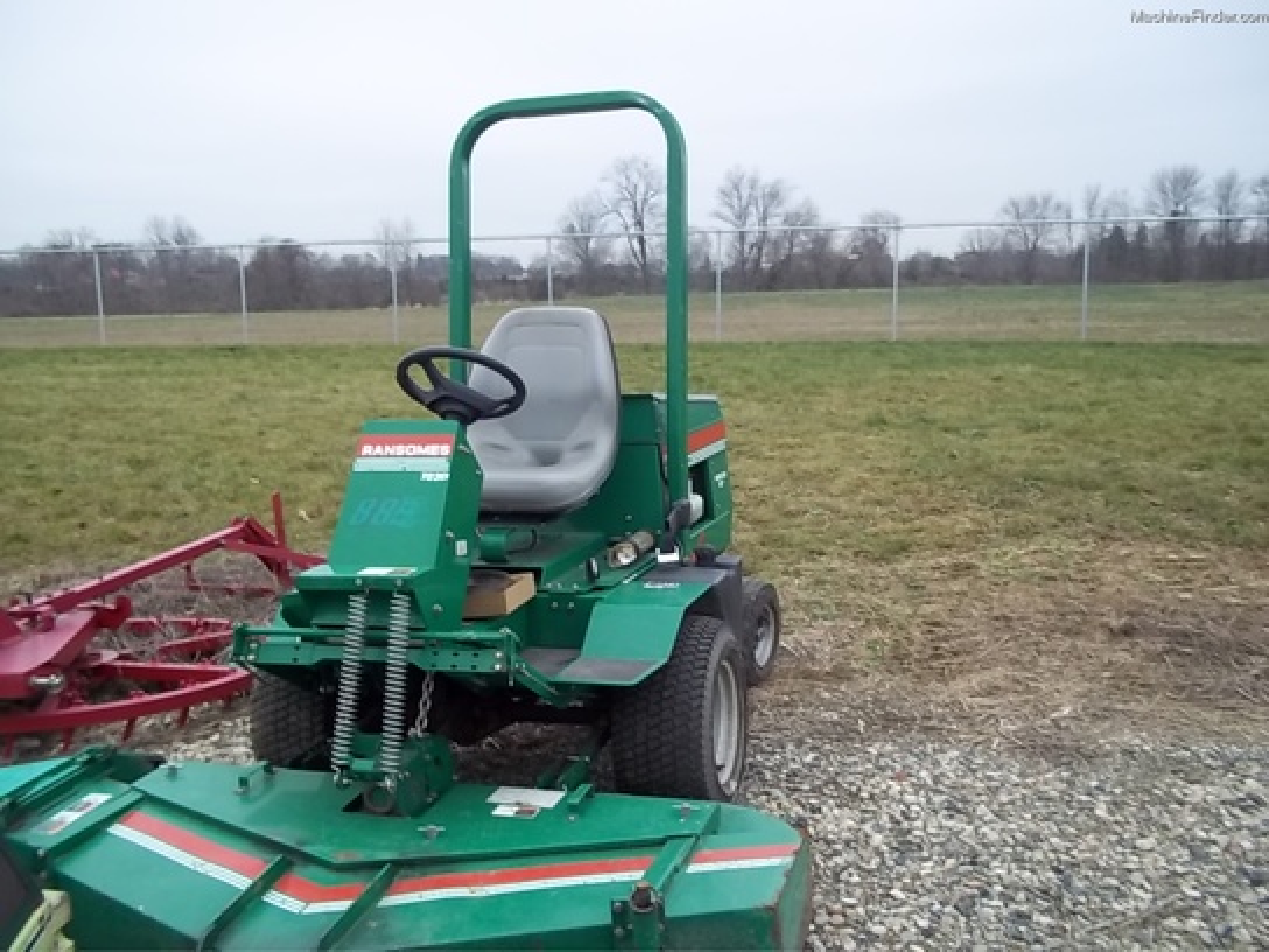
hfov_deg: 51.4
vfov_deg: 39.7
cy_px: 476
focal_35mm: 36
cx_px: 634
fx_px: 1320
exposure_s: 1/80
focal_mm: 6.5
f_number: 3.1
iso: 80
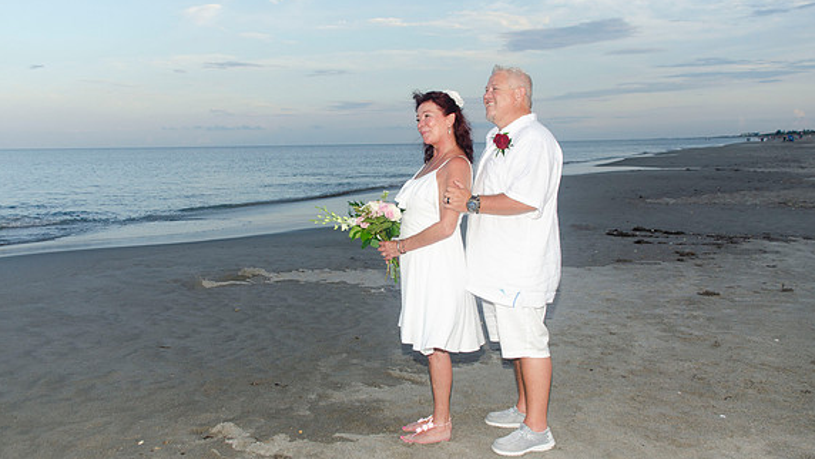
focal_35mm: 35
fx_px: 757
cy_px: 221
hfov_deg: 56.6
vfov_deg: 33.7
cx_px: 409
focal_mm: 22
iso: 200
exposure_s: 1/250
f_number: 5
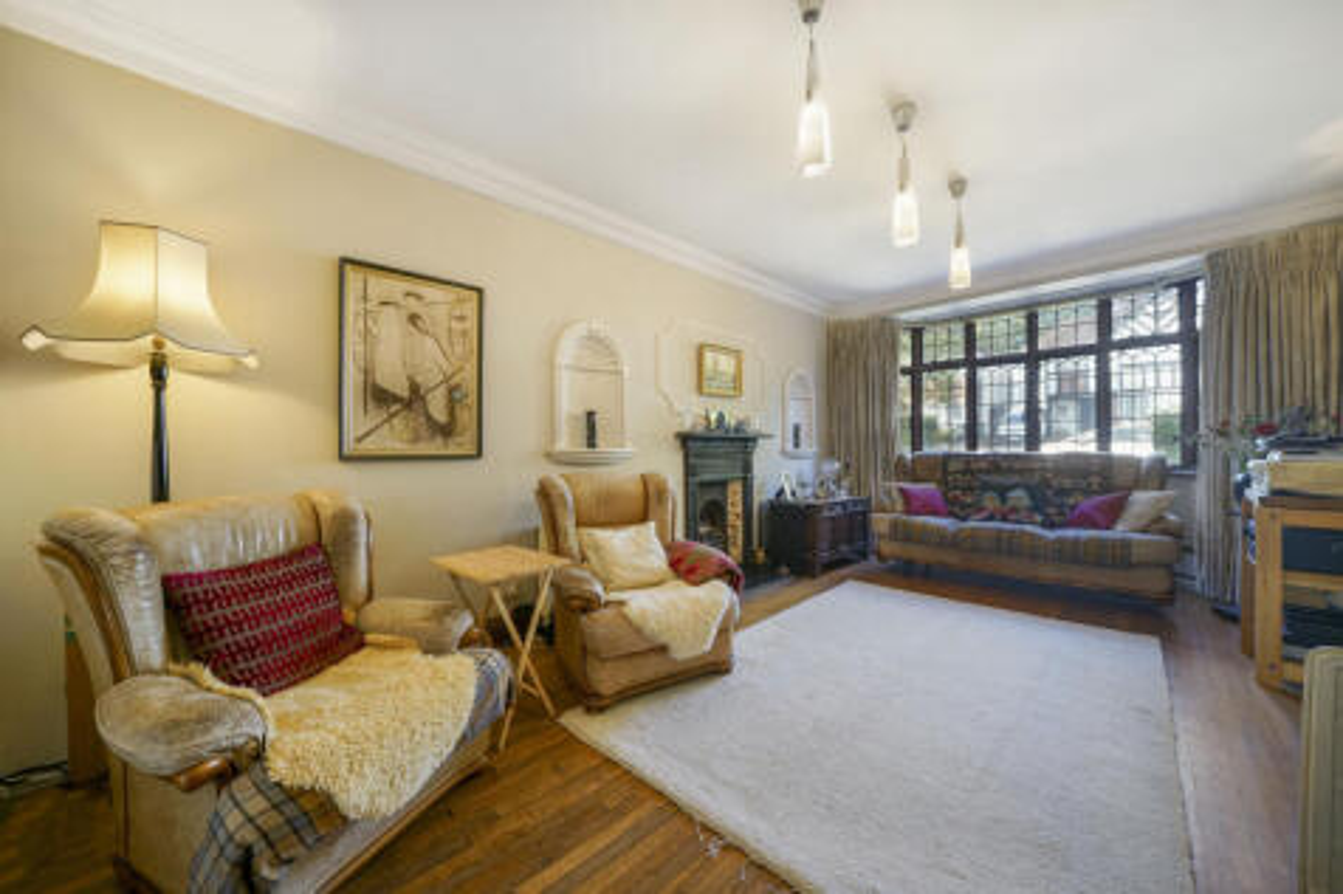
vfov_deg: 90.0
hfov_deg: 112.6
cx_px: 672
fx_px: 447
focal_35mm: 12
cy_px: 447
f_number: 4
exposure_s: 1/640
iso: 500
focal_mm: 12
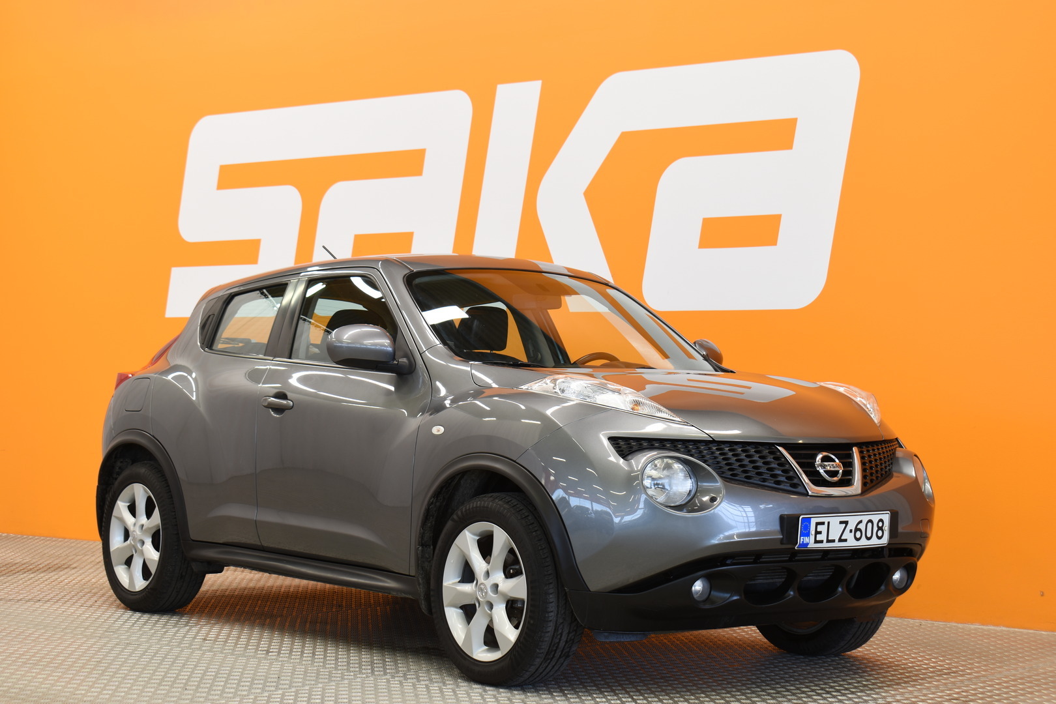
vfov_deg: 19.7
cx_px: 528
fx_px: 2024
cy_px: 352
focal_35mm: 69
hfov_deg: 29.2
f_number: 8
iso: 100
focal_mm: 46
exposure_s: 1/6
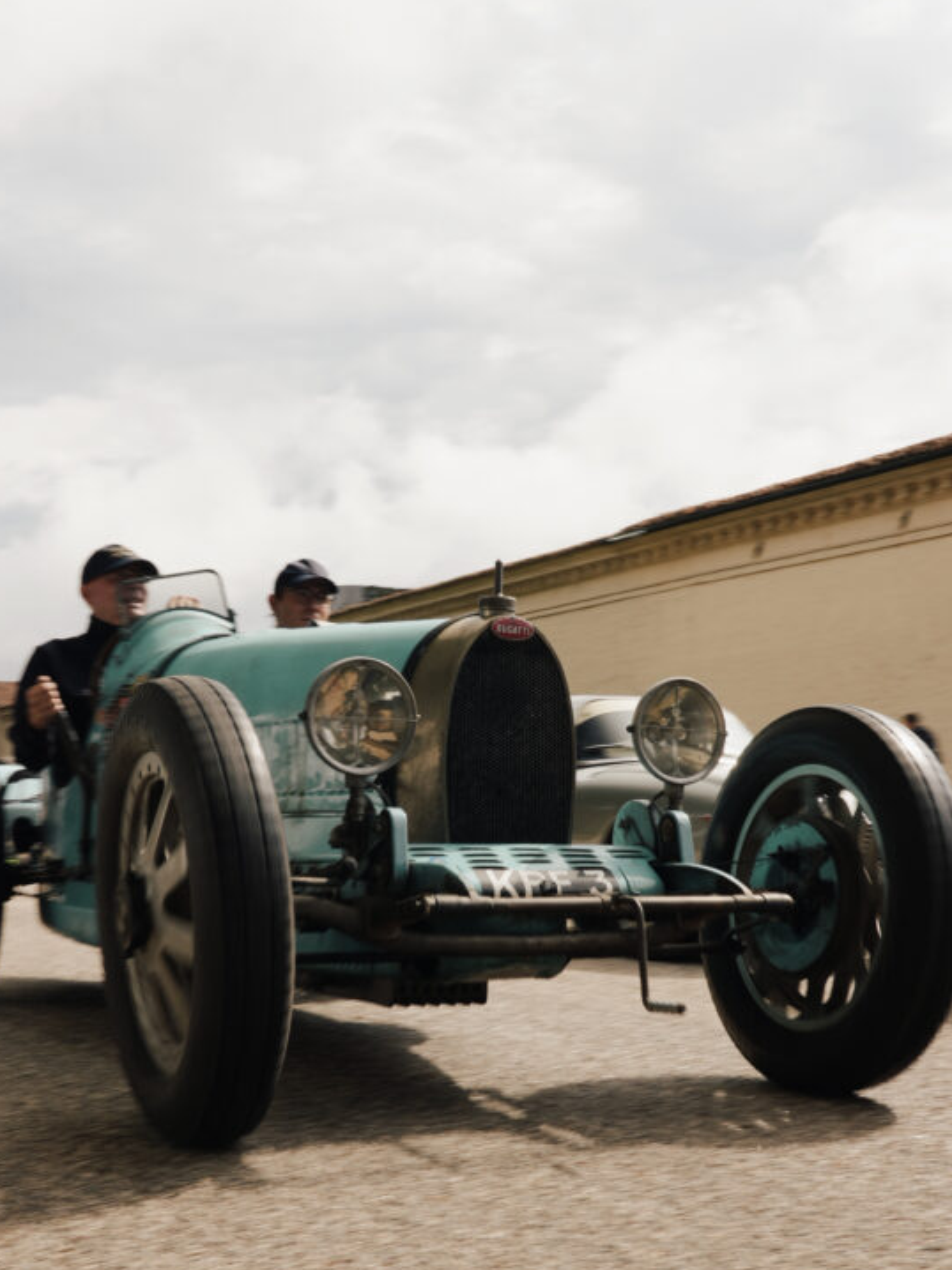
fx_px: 1651
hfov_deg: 32.2
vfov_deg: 42.0
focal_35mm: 45
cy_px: 736
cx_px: 463
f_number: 14
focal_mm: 24
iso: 100
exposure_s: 1/40
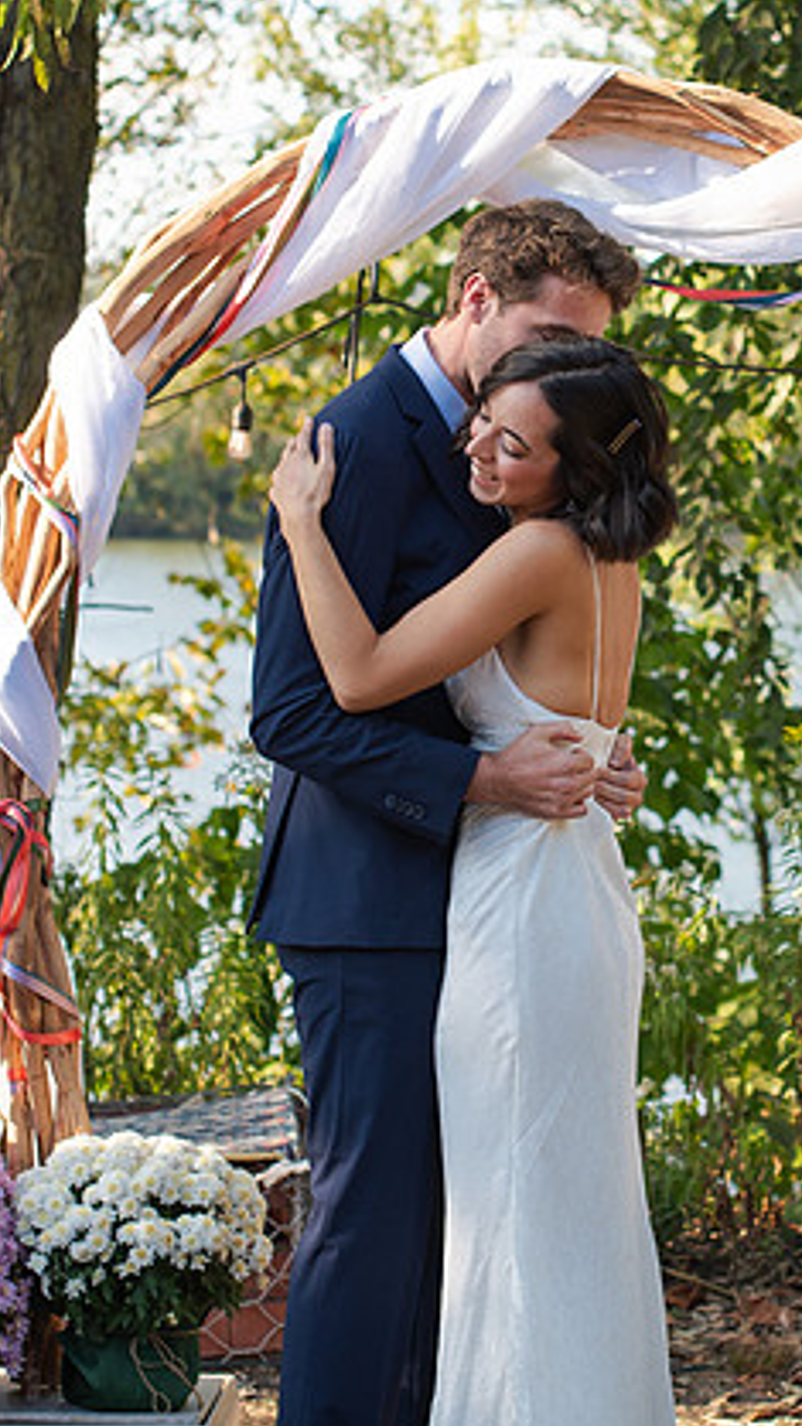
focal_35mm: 99
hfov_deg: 12.2
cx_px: 644
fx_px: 3744
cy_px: 553
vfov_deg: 21.5
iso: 250
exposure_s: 1/800
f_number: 3.5
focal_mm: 50
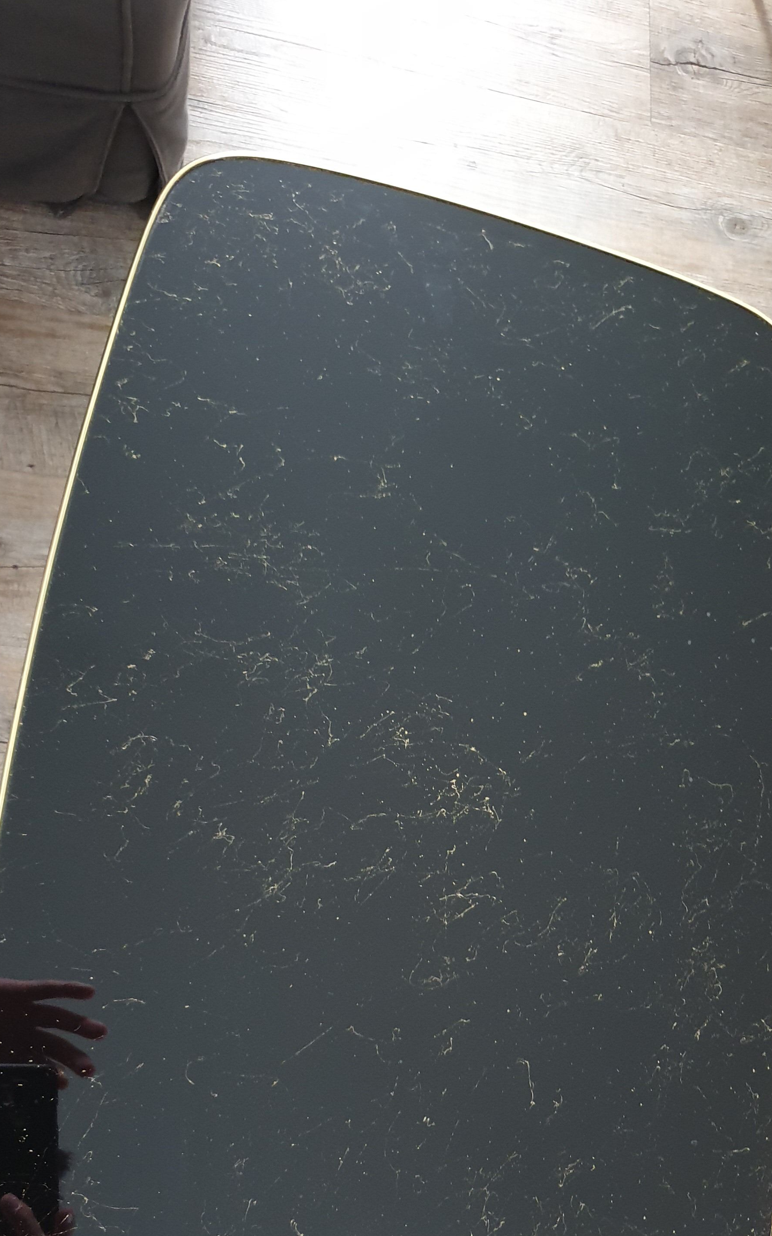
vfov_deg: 49.2
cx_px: 400
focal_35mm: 39
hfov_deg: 32.8
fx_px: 1313
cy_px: 859
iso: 250
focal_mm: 4.3
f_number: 1.5
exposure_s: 1/15
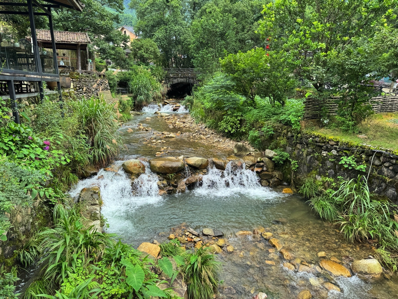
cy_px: 150
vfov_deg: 56.8
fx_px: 276
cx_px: 199
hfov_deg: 71.6
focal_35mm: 24
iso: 80
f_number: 1.78
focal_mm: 6.76
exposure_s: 1/802
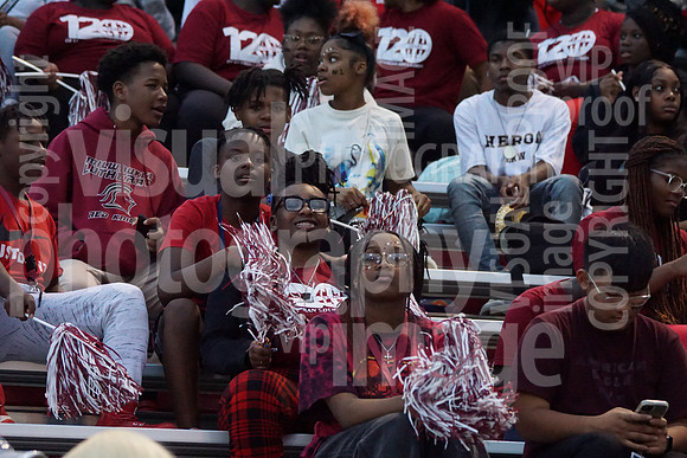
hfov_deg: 9.8
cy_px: 229
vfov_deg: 6.5
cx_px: 344
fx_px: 4008
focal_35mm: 210
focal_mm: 140
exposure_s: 1/400
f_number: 4.5
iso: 5000
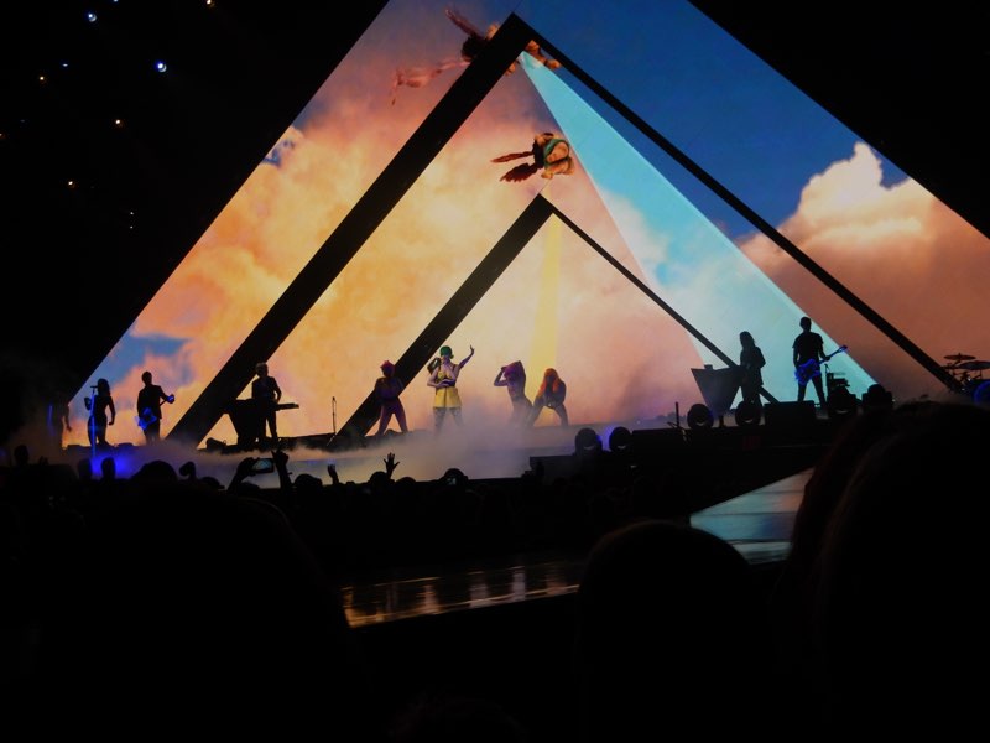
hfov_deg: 37.5
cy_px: 372
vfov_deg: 28.6
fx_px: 1459
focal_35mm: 51
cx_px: 495
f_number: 4.5
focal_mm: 9.2
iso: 125
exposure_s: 1/160
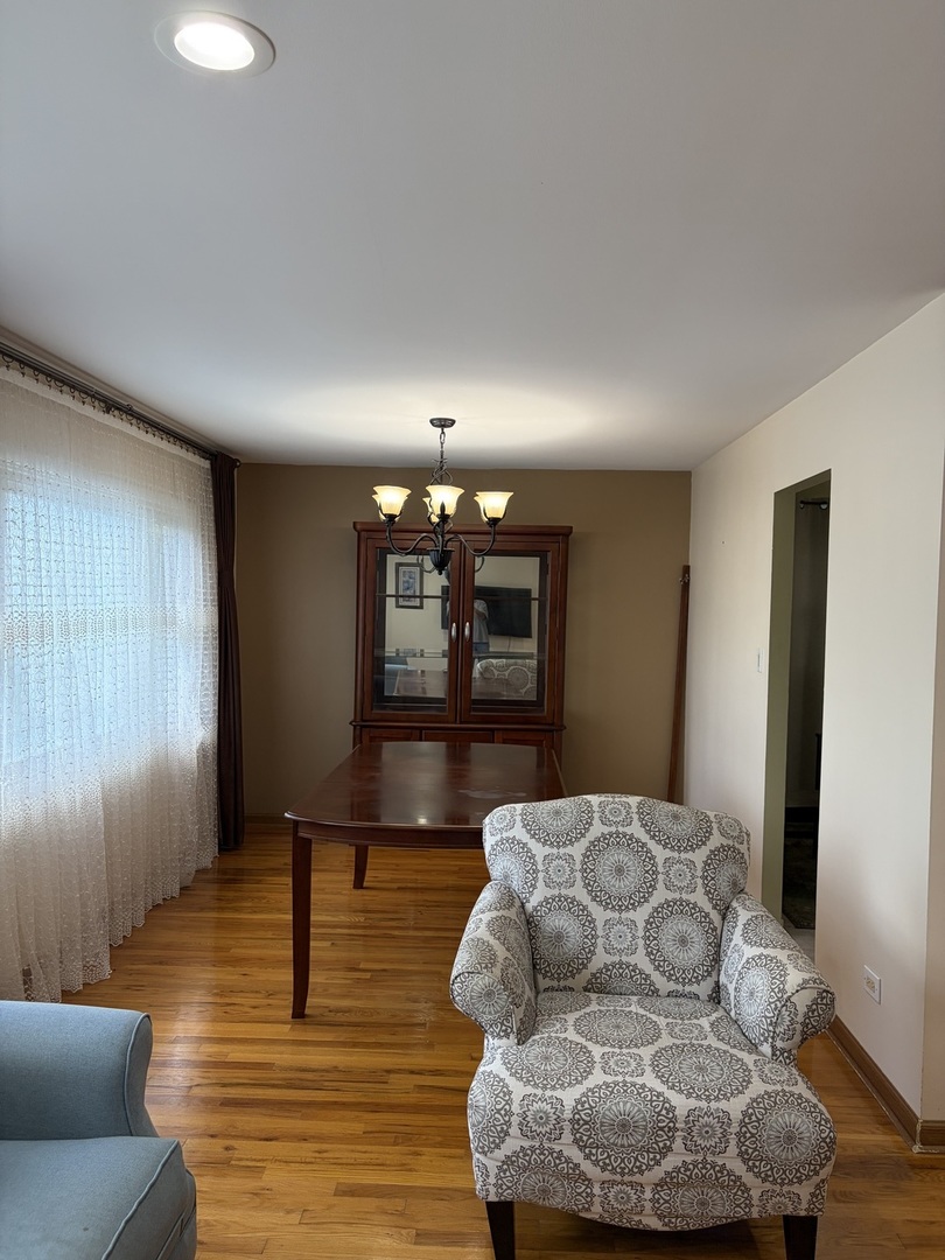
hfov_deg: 53.1
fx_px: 946
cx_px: 472
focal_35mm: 26
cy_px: 630
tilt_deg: -1.2
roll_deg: -1.6
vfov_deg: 67.3
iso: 125
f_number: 1.6
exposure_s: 1/121
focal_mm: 5.96
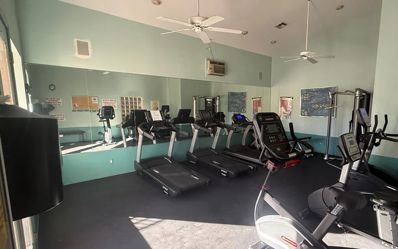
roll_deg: -0.3
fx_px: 206
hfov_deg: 87.1
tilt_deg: -6.7
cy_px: 131
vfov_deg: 62.2
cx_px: 235
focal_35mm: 19
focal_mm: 2.22
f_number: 2.2
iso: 250
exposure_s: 1/99
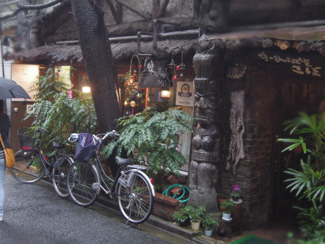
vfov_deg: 30.9
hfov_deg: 40.4
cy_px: 122
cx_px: 162
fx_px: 441
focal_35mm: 47
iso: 200
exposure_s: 1/15
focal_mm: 8.5
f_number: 1.9
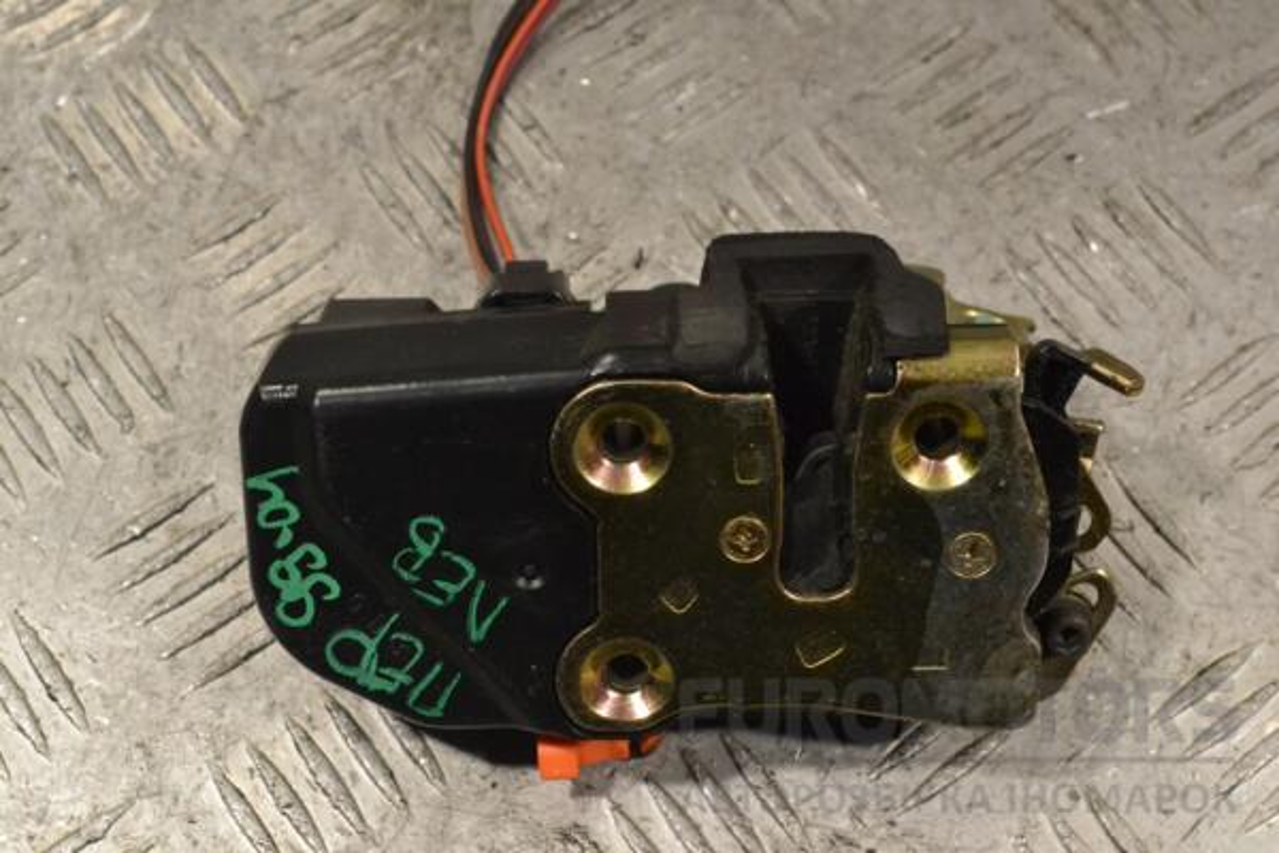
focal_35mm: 63
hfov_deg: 31.9
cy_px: 426
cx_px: 640
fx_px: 2238
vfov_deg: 21.6
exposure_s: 1/400
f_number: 10
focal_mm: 42
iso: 3200
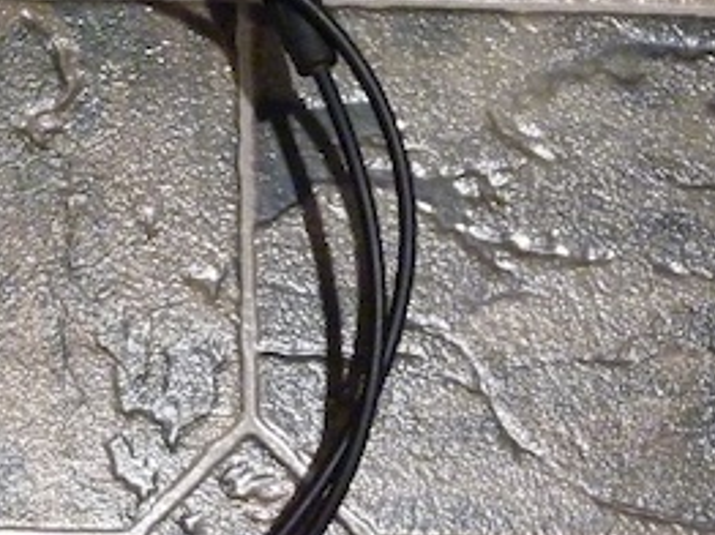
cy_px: 287
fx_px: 4540
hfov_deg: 8.8
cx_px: -333
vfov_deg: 6.7
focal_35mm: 220
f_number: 4.1
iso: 400
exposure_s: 1/25
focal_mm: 11.9
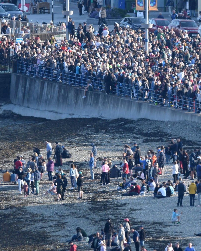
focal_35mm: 1720
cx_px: 211
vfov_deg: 1.1
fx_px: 12788
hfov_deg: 0.9
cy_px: 89
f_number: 6.3
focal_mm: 600
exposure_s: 1/1000
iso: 640
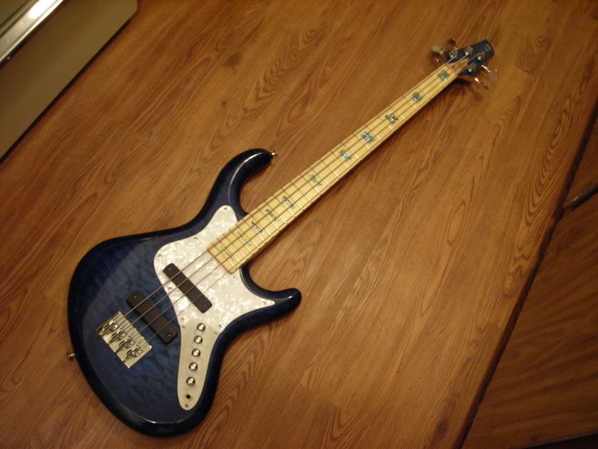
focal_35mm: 38
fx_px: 656
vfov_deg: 37.7
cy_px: 224
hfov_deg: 49.0
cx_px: 299
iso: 200
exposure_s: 1/3.1
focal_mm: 6.3
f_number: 3.2
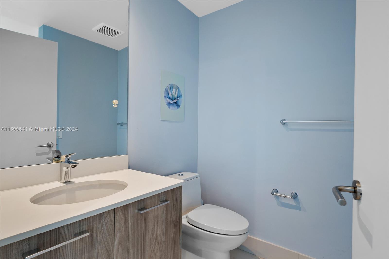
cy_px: 130
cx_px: 194
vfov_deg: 67.4
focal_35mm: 18
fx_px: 194
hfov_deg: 90.0
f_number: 8
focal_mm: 12
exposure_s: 1/15
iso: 400
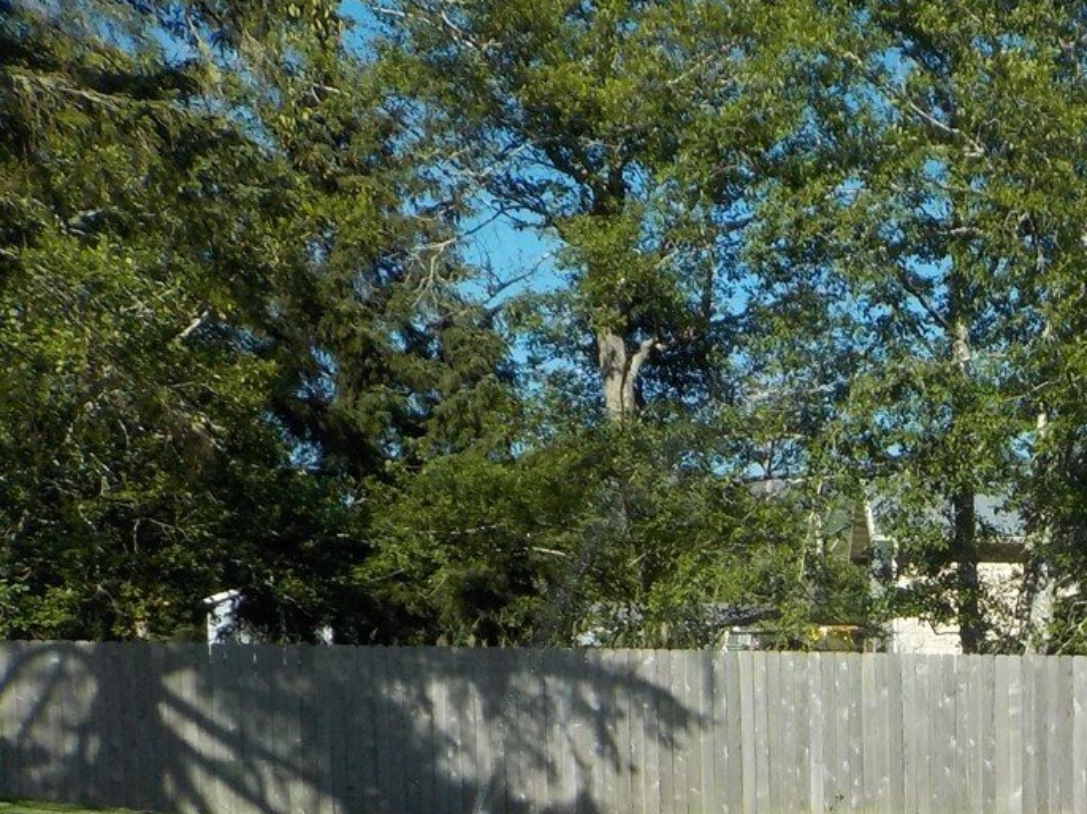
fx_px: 2197
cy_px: 915
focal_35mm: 70
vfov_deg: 20.0
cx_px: 1260
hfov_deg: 25.3
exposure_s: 1/1250
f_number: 3.3
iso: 125
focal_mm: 4.1
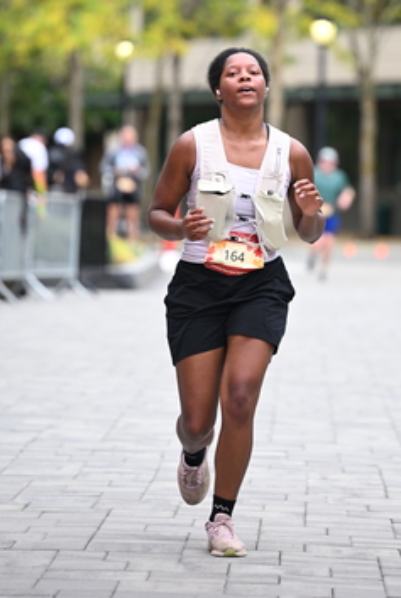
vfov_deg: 9.1
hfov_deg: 6.1
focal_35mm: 225
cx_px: 275
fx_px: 3748
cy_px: 135
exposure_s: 1/1600
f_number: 2.8
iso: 640
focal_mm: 145
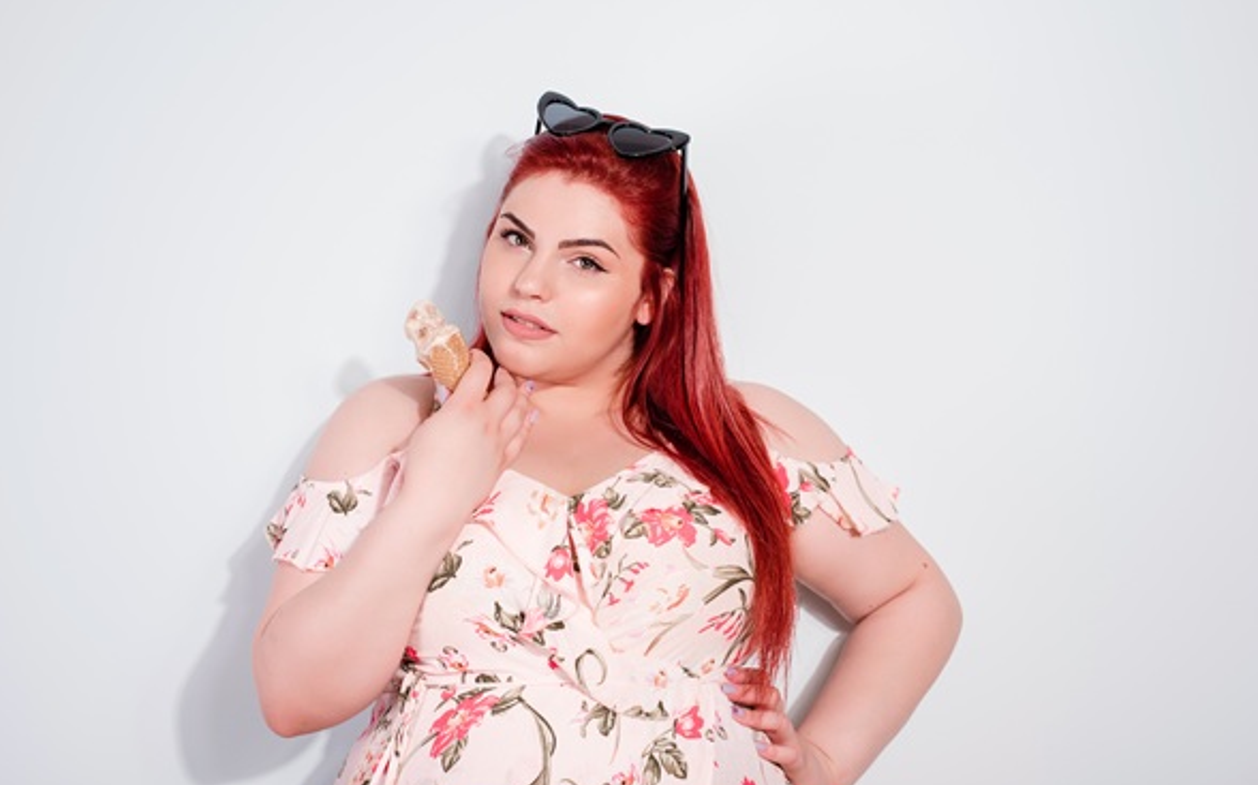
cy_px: 385
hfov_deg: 38.9
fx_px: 1782
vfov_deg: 24.8
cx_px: 633
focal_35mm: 52
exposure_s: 1/125
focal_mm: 50
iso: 100
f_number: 5.6
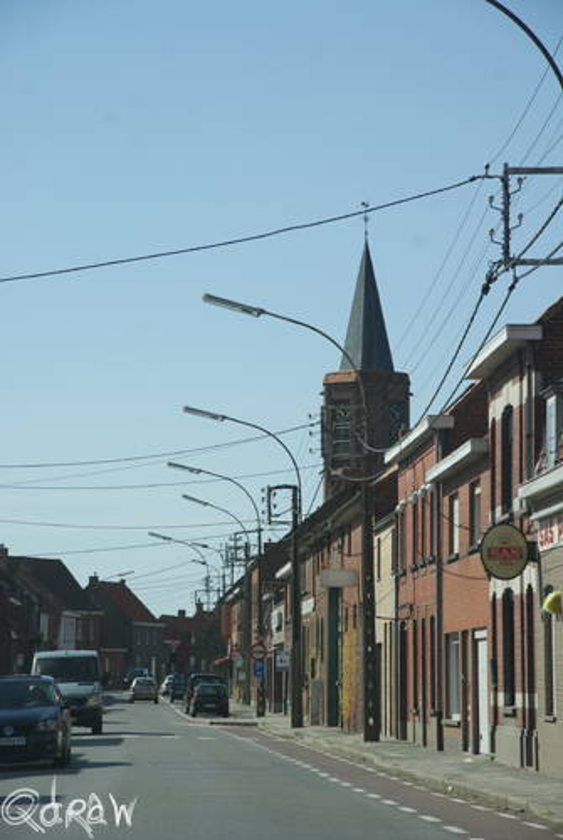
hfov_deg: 9.2
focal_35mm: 150
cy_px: 420
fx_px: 3506
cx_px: 282
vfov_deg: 13.7
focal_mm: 100
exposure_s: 1/250
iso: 100
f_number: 8
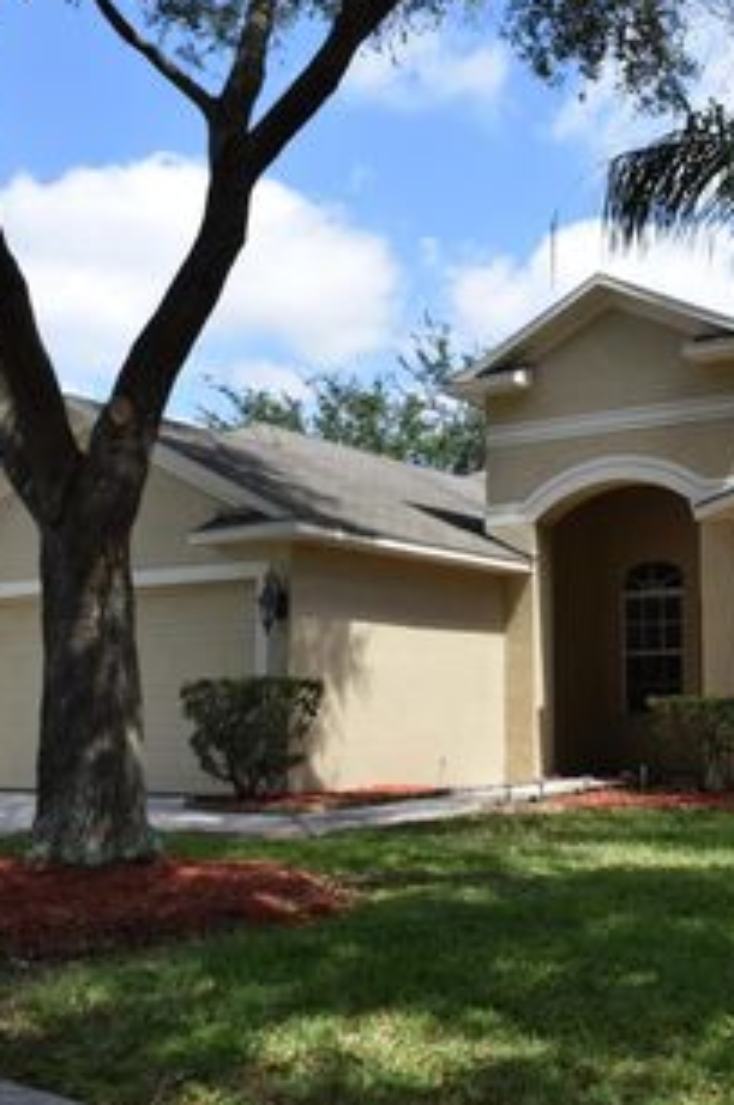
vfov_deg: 44.5
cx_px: 529
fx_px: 1349
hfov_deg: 30.1
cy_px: 549
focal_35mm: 44
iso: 200
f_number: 11
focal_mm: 18
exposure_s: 1/160
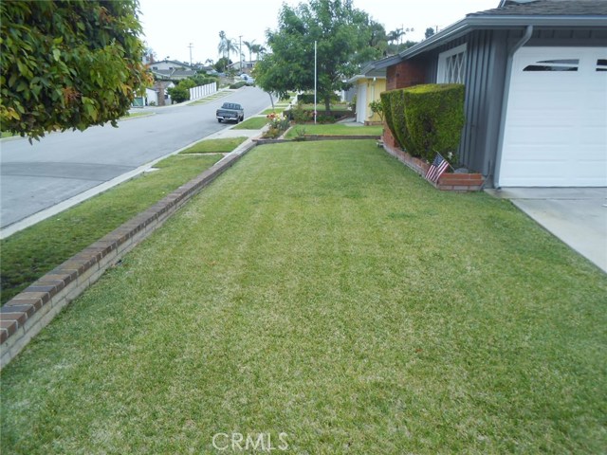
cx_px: 304
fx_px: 456
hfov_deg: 67.3
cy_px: 228
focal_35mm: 26
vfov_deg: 53.1
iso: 80
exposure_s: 1/320
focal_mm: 4.6
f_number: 3.5
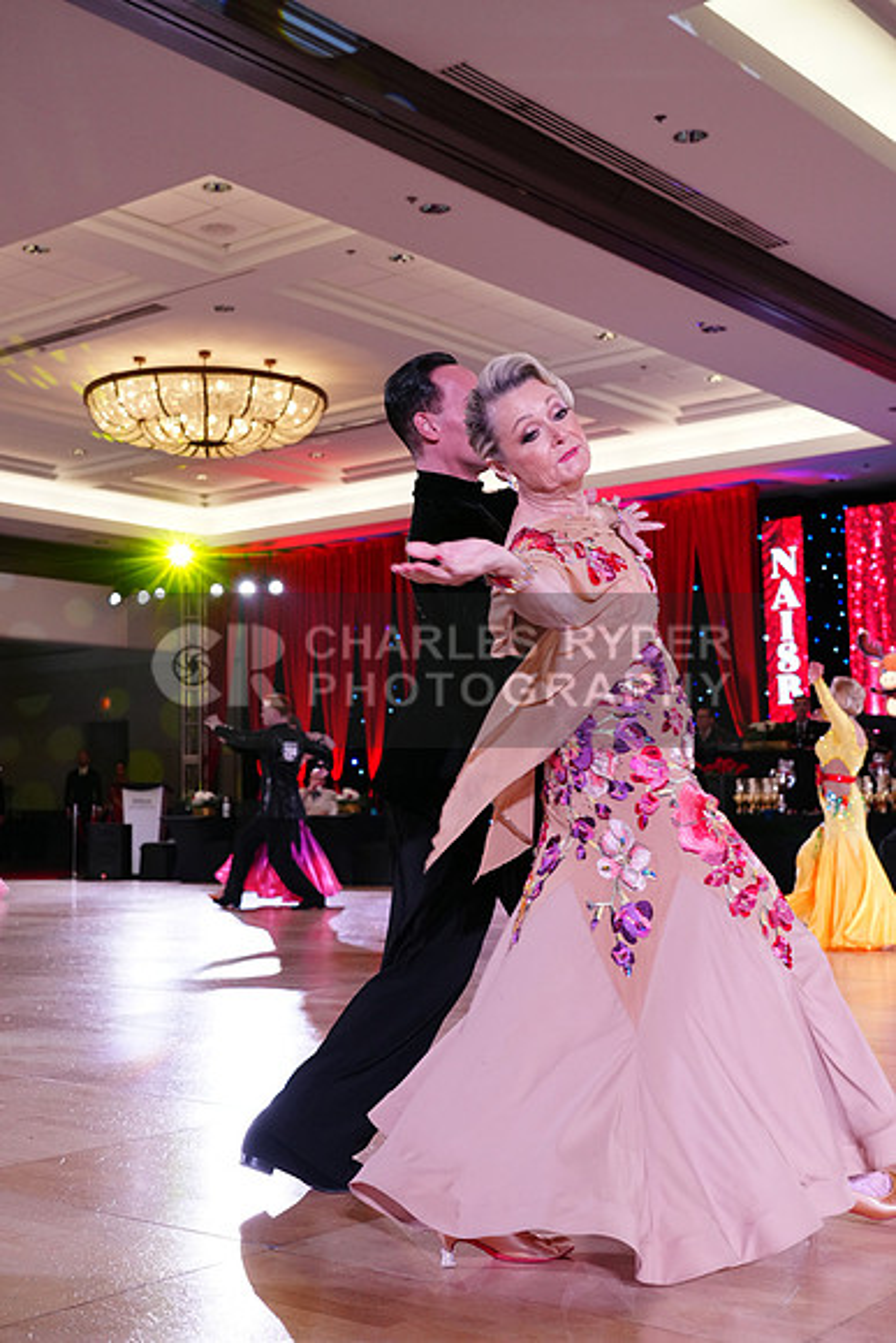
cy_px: 672
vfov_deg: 46.4
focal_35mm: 42
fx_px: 1567
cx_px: 448
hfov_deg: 31.9
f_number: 5
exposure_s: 1/250
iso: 2500
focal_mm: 42
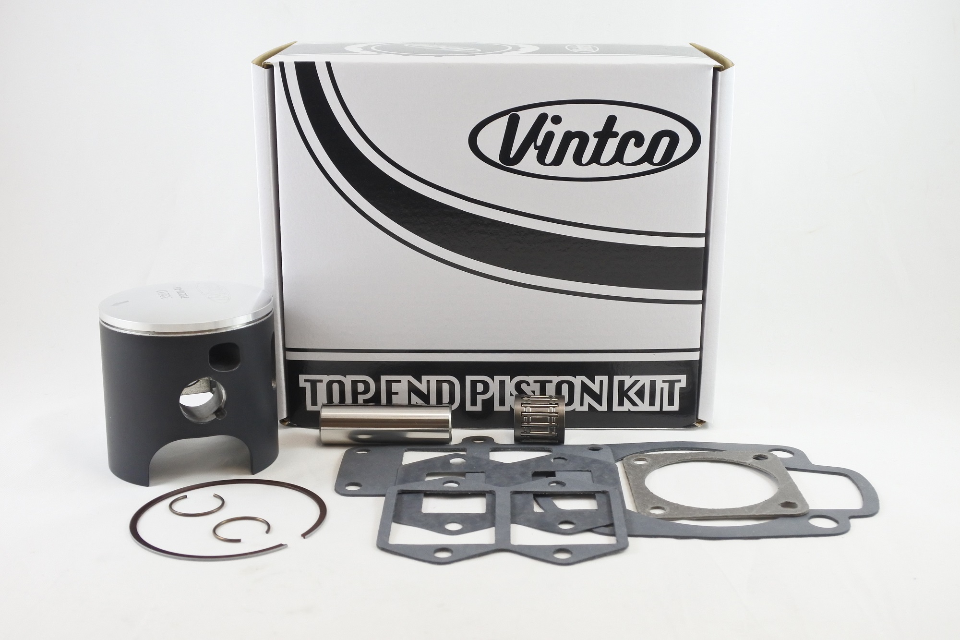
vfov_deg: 35.0
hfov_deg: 50.7
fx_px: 1013
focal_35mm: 38
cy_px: 320
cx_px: 480
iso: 500
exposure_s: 1/125
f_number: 4
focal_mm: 14.3
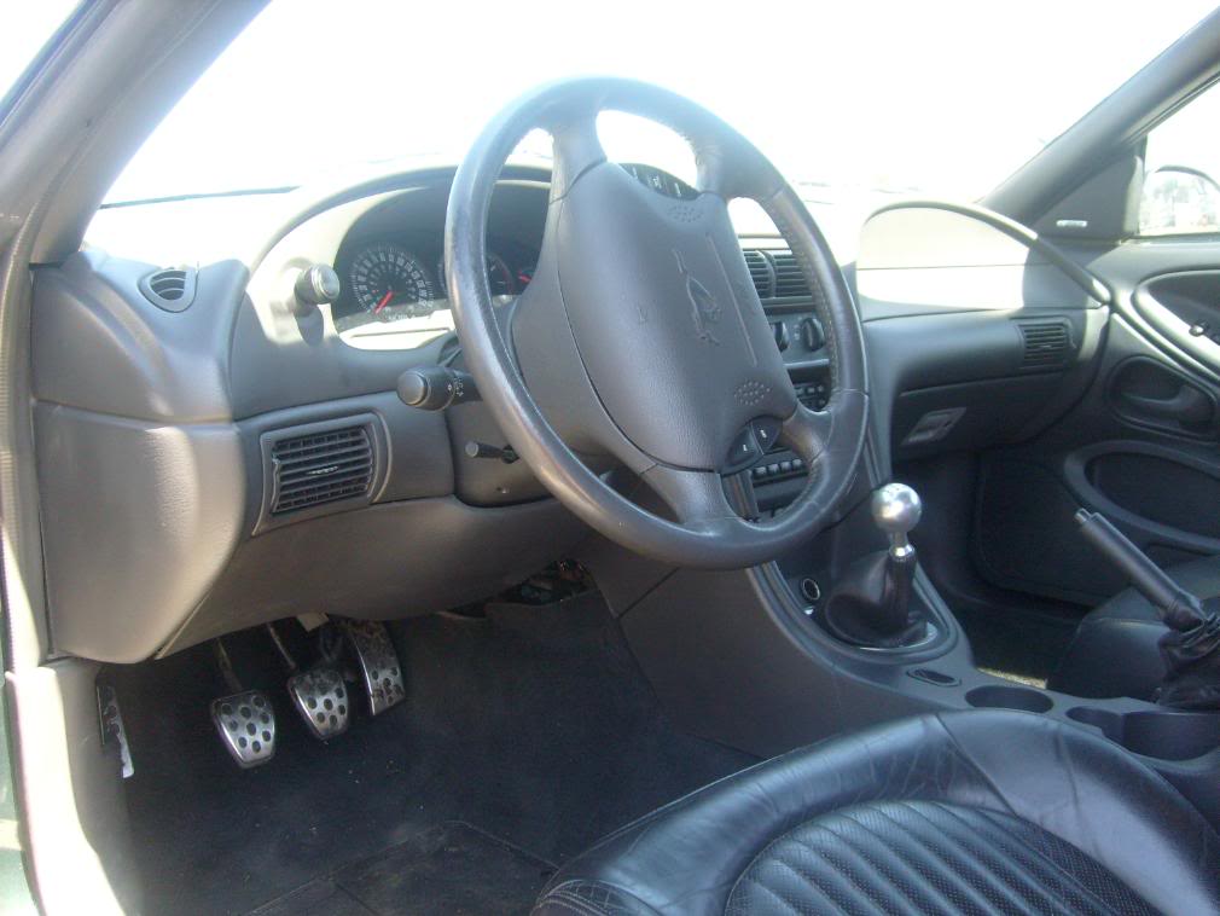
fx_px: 1234
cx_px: 610
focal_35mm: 35
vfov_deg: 40.7
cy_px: 458
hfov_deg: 52.6
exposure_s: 1/90
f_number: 2.8
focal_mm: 5.8
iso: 100
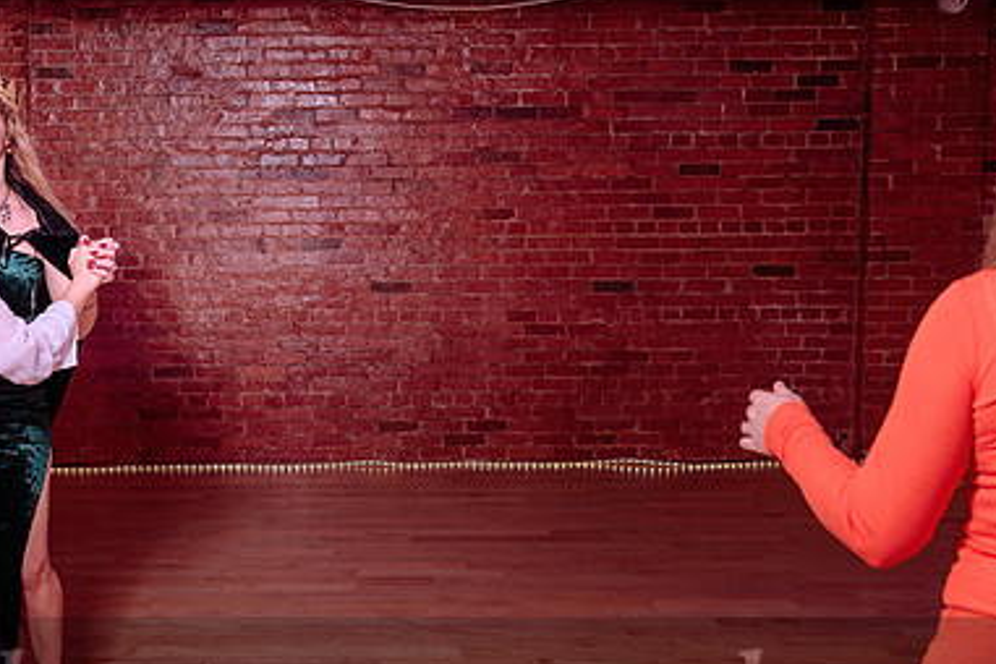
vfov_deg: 26.5
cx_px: 330
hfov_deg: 38.4
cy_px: 347
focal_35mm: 51
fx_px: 1411
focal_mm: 32
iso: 800
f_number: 4
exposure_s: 1/100
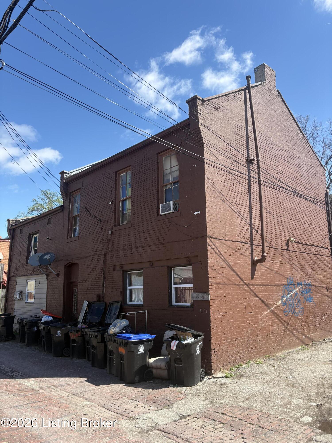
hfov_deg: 53.1
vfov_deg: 67.3
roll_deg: +0.8
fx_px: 332
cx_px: 166
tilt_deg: +11.6
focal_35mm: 26
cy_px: 222
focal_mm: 5.96
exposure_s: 1/1799
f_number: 1.6
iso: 50
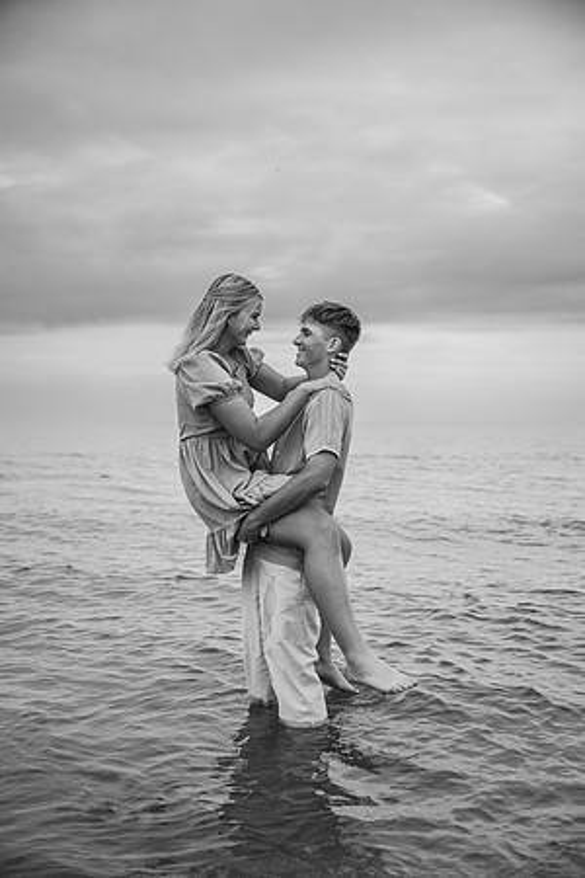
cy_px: 439
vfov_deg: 44.5
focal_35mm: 44
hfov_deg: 30.5
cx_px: 292
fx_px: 1072
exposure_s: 1/1000
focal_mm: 44
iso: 320
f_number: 2.8
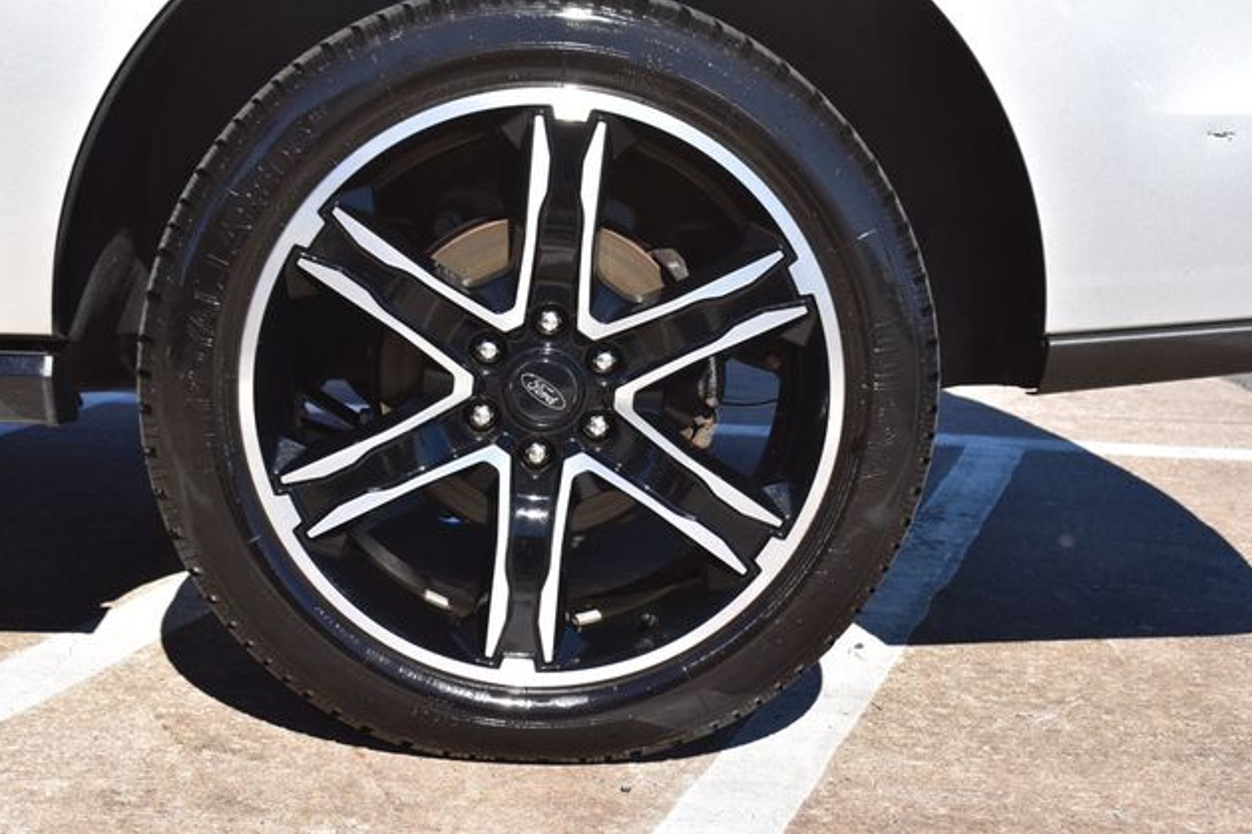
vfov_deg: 23.4
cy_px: 420
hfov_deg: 34.5
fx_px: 2016
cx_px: 629
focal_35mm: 58
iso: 400
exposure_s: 1/400
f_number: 11
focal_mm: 38
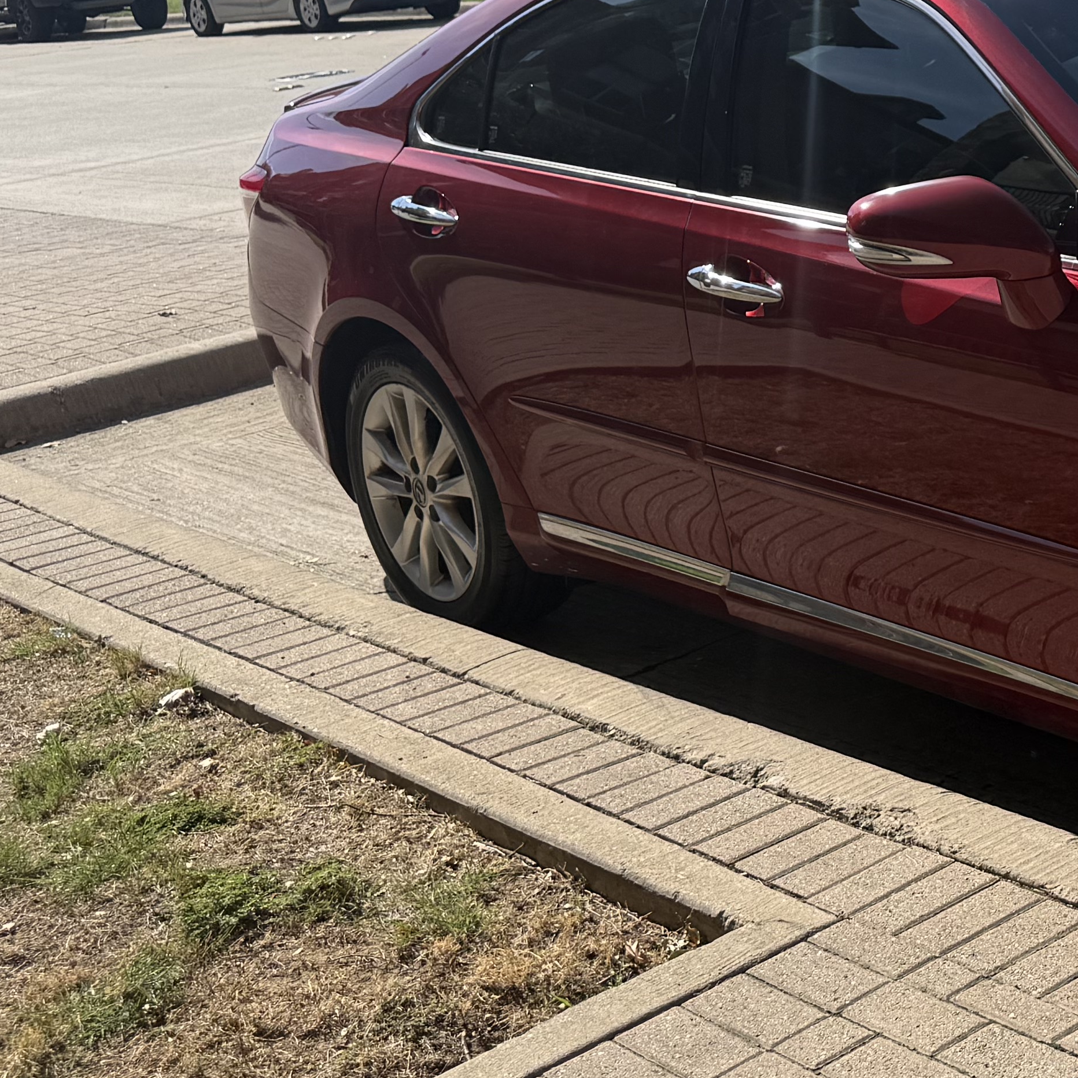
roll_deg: +5.4
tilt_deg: -12.6
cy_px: 308
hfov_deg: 24.4
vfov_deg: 26.2
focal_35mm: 65
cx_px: 1239
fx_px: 2290
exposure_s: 1/5714
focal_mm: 6.76
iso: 80
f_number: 1.78
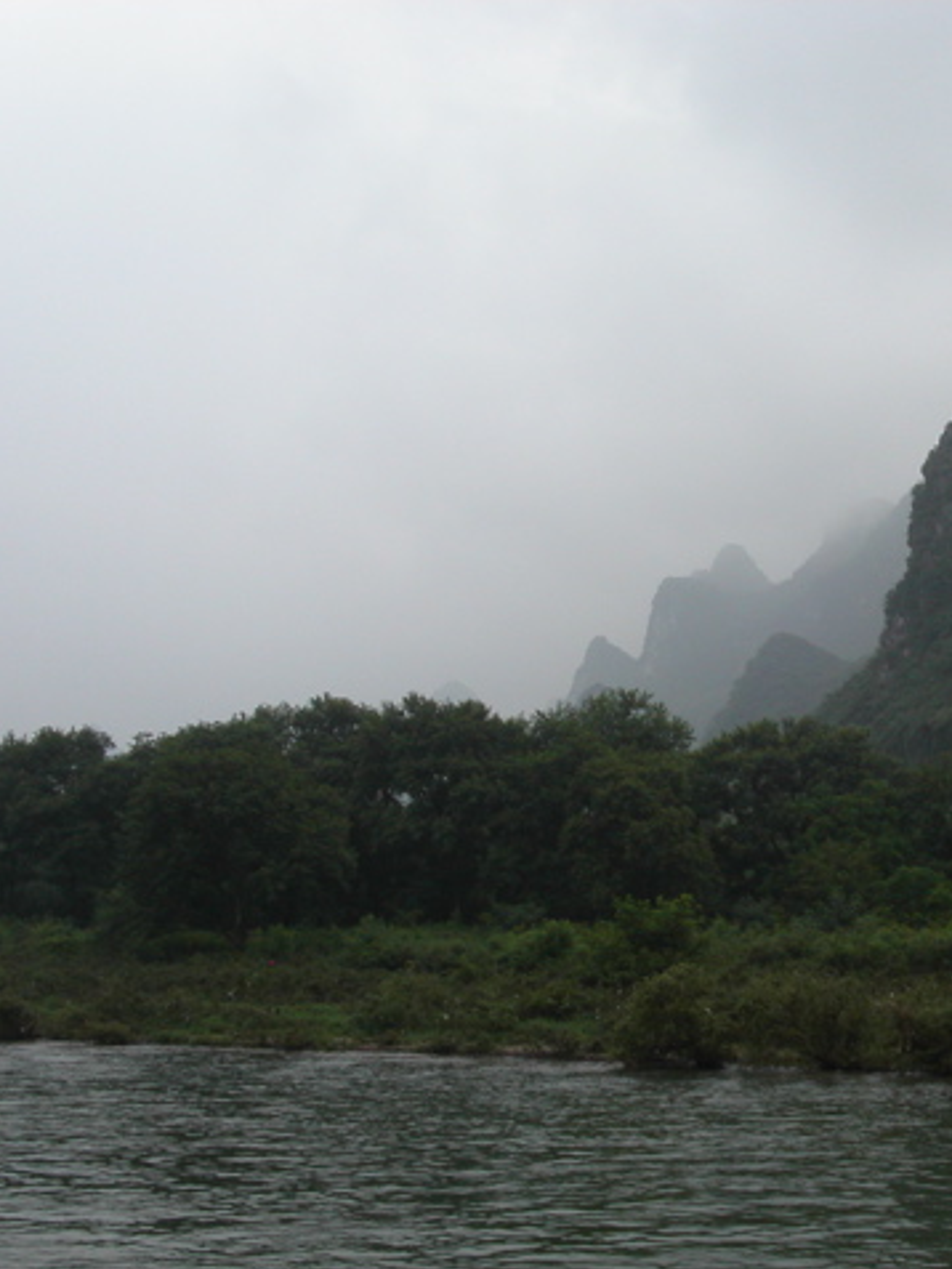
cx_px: 806
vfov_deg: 37.5
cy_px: 636
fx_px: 1869
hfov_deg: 27.8
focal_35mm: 51
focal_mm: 7.8
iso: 100
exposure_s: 1/250
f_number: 8
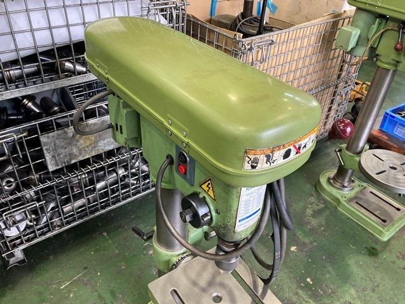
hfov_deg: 63.4
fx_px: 328
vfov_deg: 49.7
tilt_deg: -36.6
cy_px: 152
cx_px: 202
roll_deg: -6.8
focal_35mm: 28
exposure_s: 1/60
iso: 125
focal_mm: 3.99
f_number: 1.8
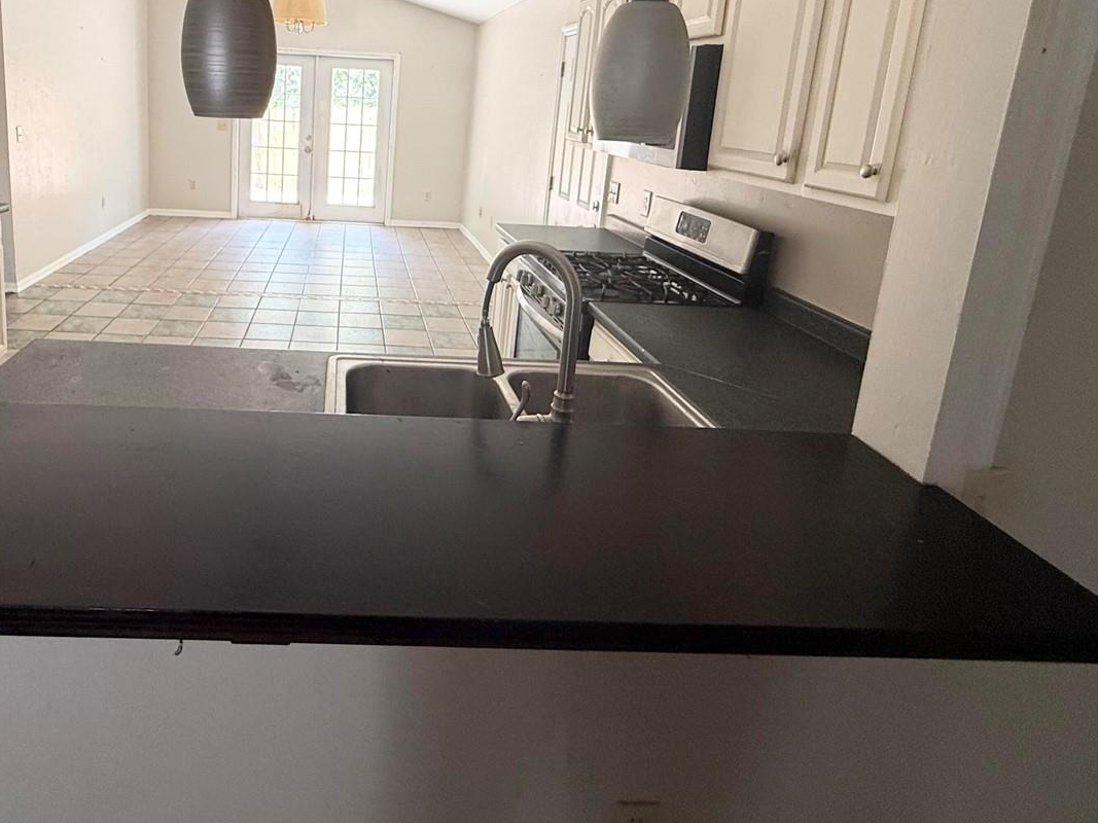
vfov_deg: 60.6
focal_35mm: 21
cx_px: 373
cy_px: 224
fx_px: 666
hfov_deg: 76.7
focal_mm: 2.22
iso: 160
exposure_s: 1/99
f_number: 2.2
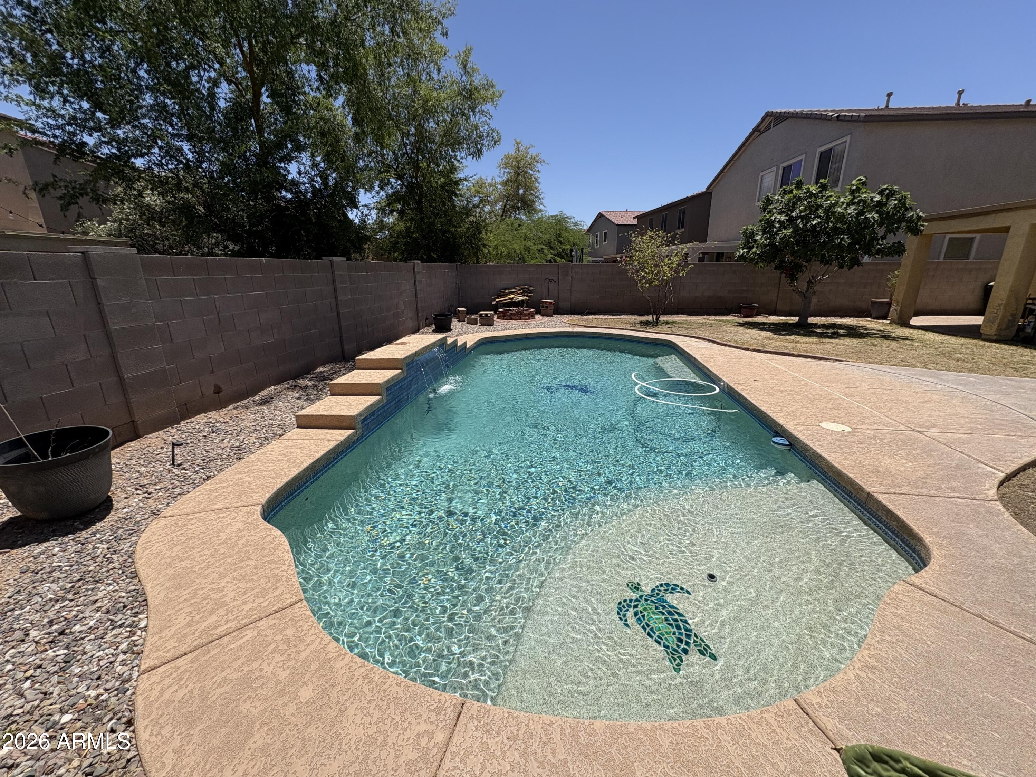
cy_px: 388
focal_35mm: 14
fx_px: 419
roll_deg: +0.6
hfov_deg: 102.1
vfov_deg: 85.7
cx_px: 518
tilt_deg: -15.7
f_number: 2.2
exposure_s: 1/2874
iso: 50
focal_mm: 2.22
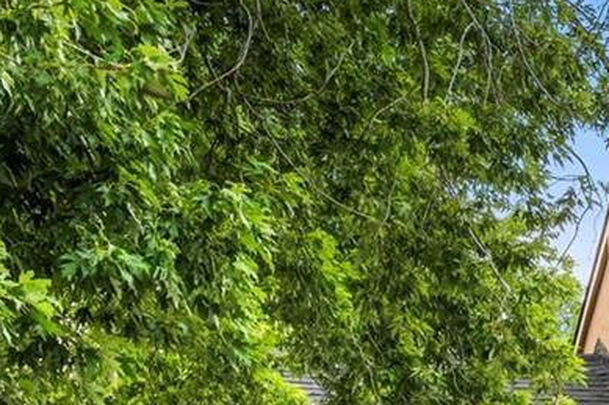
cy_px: 600
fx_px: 1844
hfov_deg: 16.7
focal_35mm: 109
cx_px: 972
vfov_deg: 12.0
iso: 500
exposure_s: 1/125
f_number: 7.1
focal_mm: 26.5
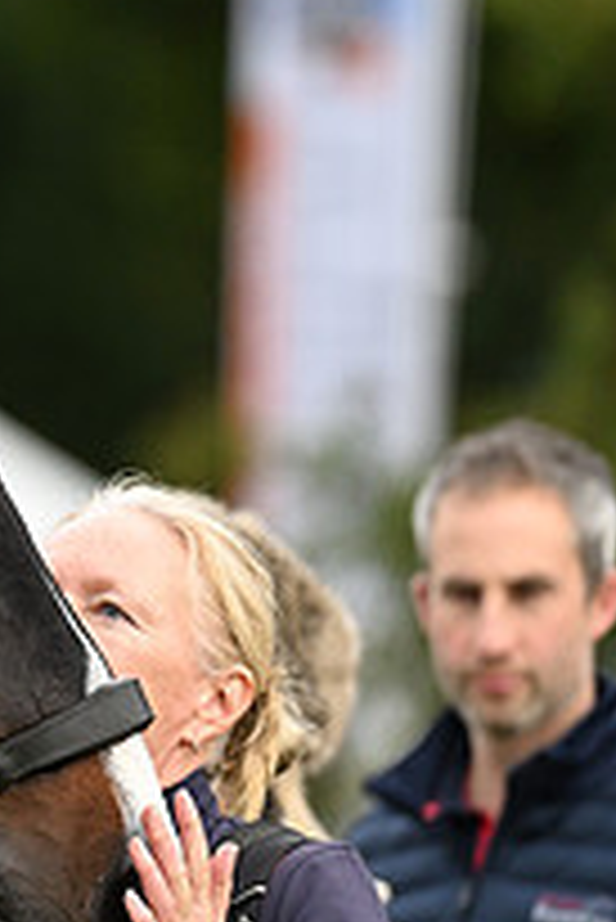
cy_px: 196
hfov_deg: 1.6
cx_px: -620
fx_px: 22444
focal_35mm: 876
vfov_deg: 2.4
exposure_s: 1/1000
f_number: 5.6
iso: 1600
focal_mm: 310
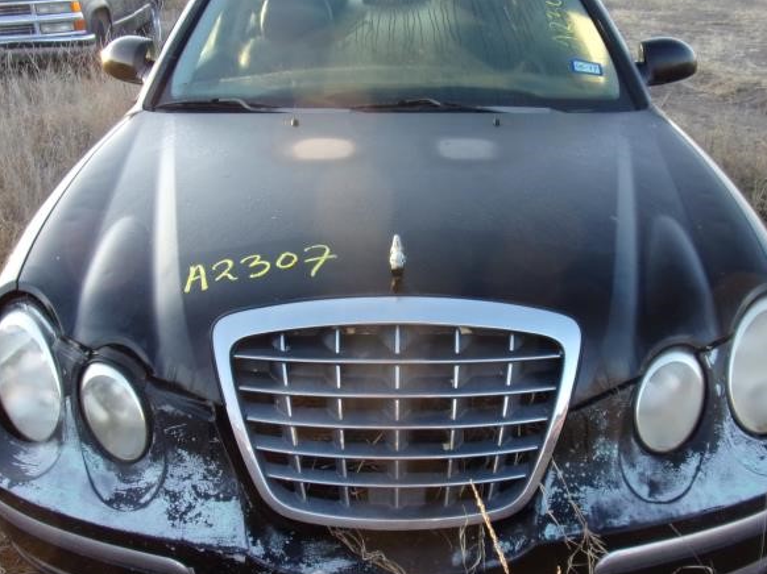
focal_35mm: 33
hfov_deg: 55.3
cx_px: 419
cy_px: 288
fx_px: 731
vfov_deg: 42.9
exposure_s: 1/75
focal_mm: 4.3
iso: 80
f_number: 3.3
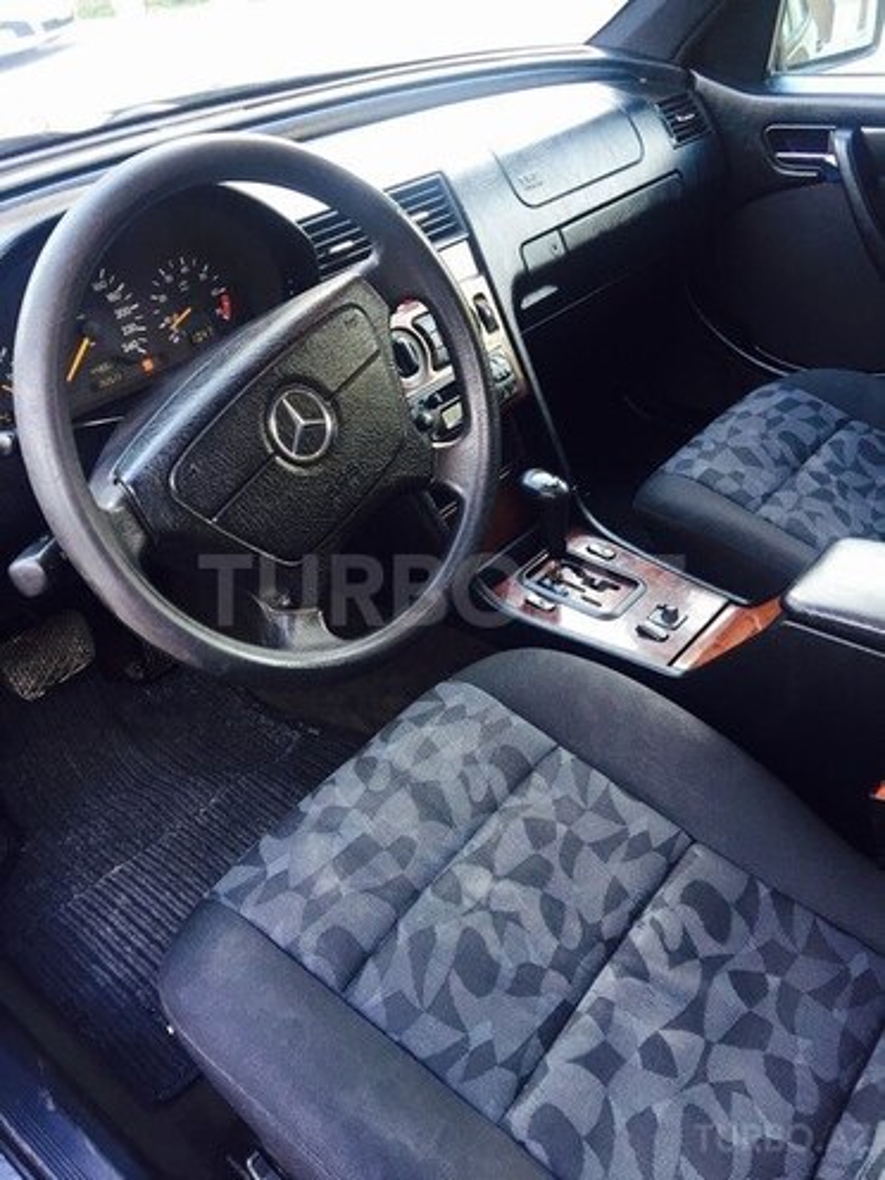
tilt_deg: -33.5
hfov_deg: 48.2
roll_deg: +3.6
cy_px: 590
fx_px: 989
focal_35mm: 29
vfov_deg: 61.7
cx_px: 442
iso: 50
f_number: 2.2
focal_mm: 4.15
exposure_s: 1/33
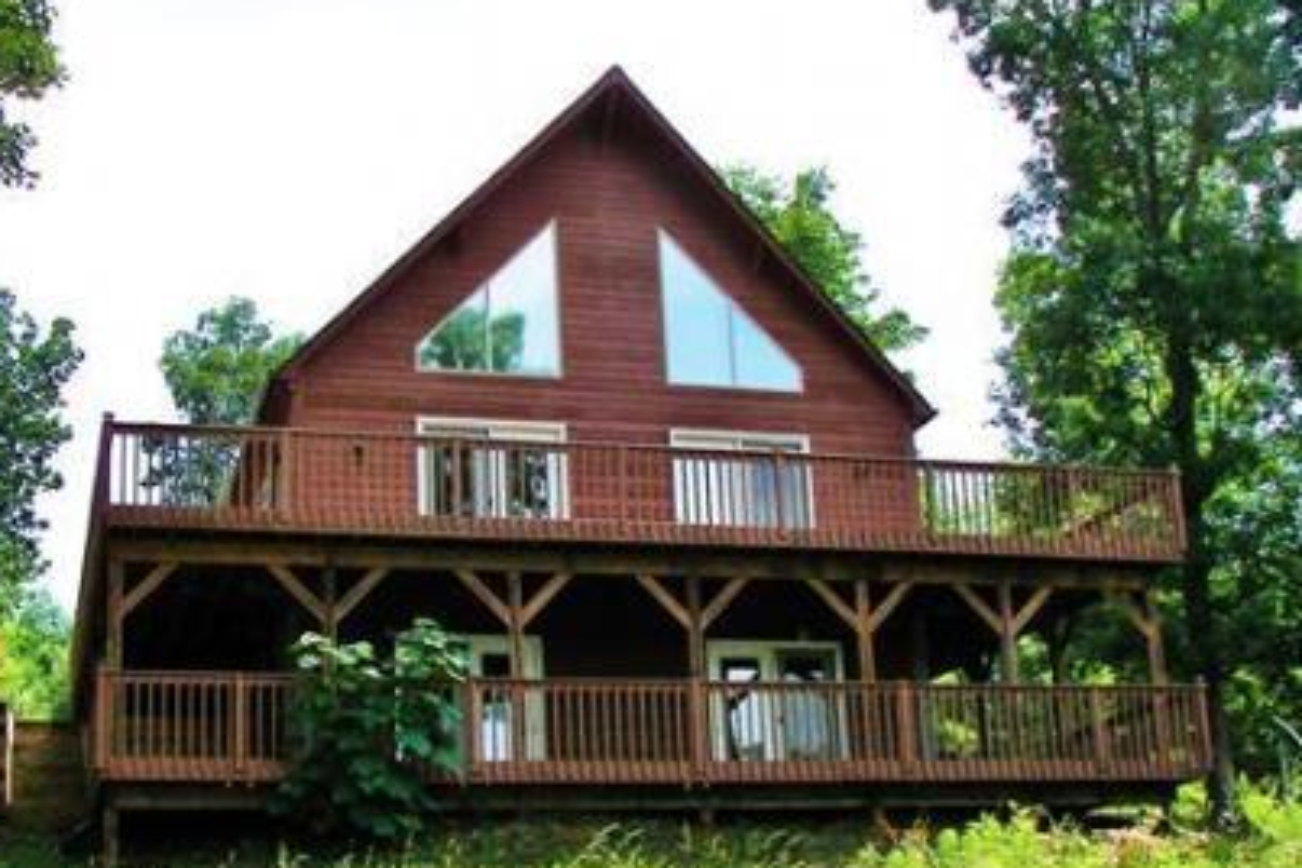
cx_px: 583
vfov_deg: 25.0
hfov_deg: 36.8
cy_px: 534
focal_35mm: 54
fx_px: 1953
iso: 50
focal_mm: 6
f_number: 2.8
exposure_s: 1/640
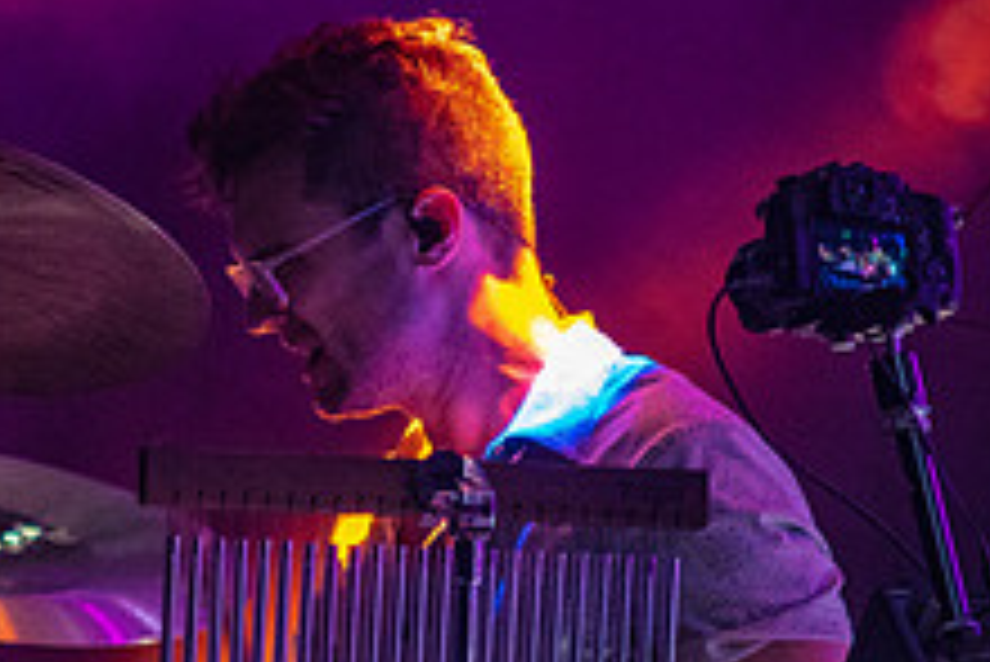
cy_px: 462
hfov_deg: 3.7
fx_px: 15244
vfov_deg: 2.5
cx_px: 243
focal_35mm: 554
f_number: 4
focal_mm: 210
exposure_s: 1/250
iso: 6400
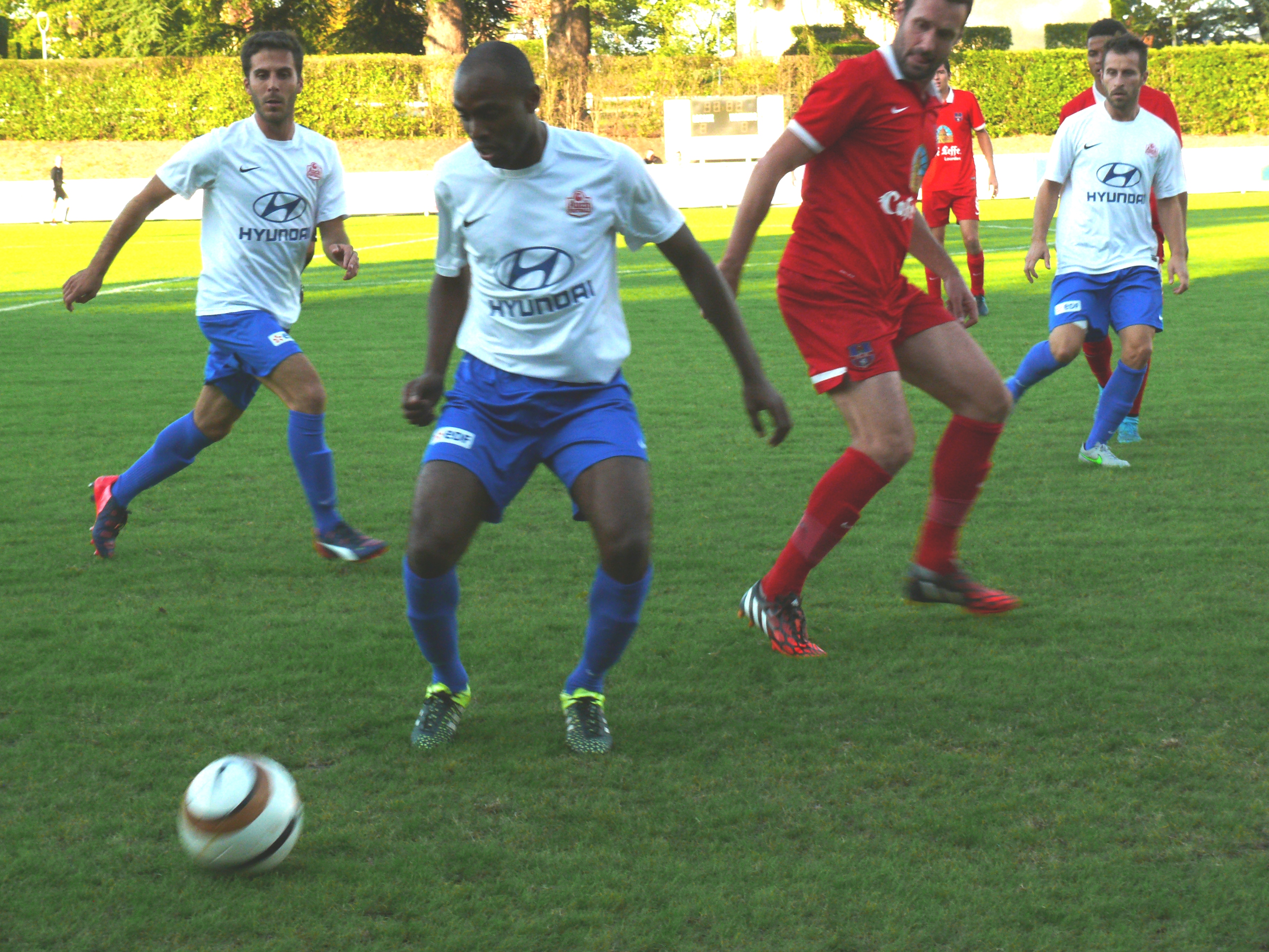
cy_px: 476
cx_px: 634
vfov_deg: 19.1
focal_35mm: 77
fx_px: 2823
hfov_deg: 25.3
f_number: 5
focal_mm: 16.3
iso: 100
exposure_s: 1/250
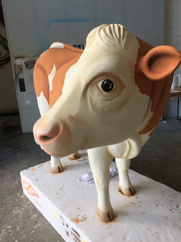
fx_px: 202
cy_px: 121
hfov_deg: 48.2
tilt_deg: -13.7
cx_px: 90
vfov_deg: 61.7
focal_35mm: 29
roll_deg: +4.6
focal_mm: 4.15
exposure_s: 1/100
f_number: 2.2
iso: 40
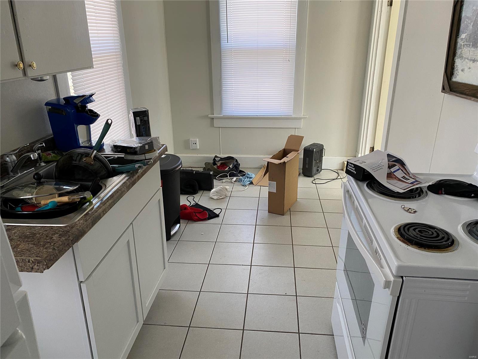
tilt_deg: -21.7
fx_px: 359
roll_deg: +0.7
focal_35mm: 26
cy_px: 180
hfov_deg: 67.3
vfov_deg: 53.1
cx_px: 239
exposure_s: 1/93
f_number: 1.8
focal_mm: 4.25
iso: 125
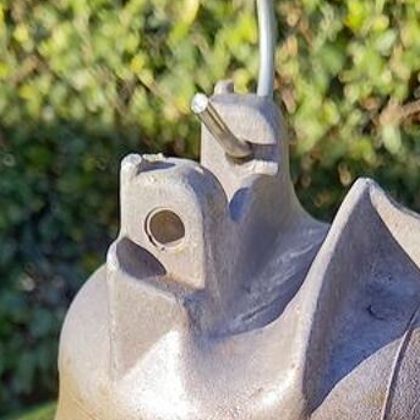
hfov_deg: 20.1
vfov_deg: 18.2
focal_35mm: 86
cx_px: 298
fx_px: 1181
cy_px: 608
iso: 50
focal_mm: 4.65
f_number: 1.8
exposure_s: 1/209
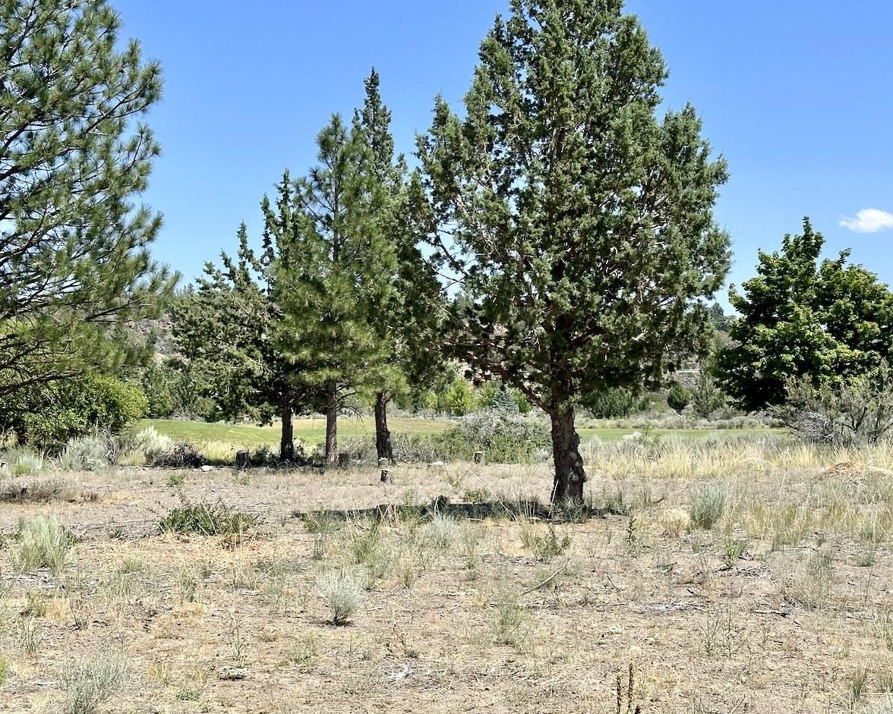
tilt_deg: +2.8
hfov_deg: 36.6
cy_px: 351
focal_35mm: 51
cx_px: 463
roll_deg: +0.2
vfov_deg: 29.7
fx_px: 1348
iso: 64
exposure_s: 1/2890
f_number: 1.78
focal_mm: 6.86
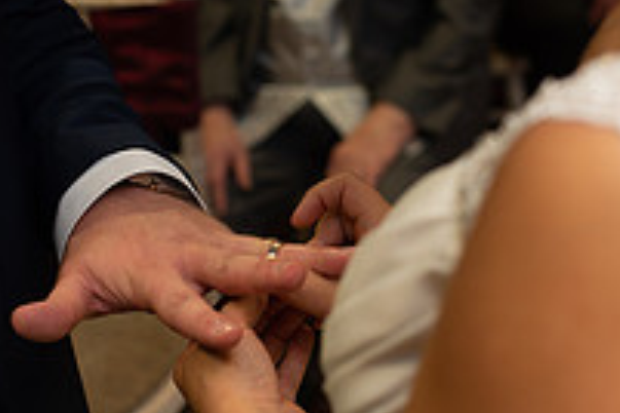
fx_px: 1739
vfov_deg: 13.5
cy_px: 243
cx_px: 287
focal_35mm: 101
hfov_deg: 20.2
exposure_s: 1/100
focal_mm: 35
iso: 320
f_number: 3.2
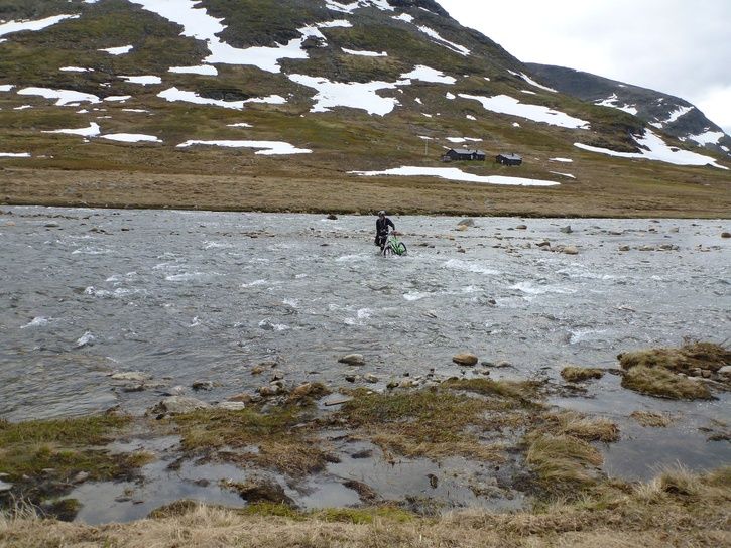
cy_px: 274
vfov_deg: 49.8
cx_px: 366
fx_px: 591
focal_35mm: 28
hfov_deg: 63.4
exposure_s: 1/640
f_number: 3.3
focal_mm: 4.9
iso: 100
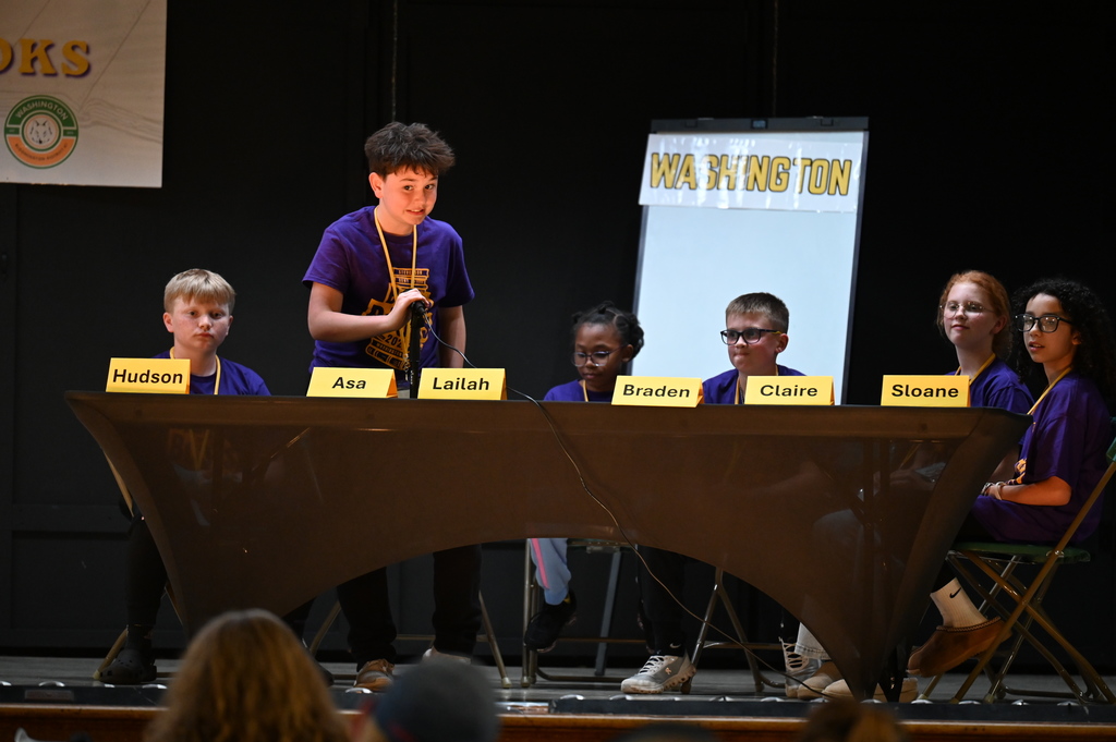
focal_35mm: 180
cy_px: 371
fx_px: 5575
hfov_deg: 11.4
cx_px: 558
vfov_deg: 7.6
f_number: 2.8
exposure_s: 1/160
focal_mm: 180
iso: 3200
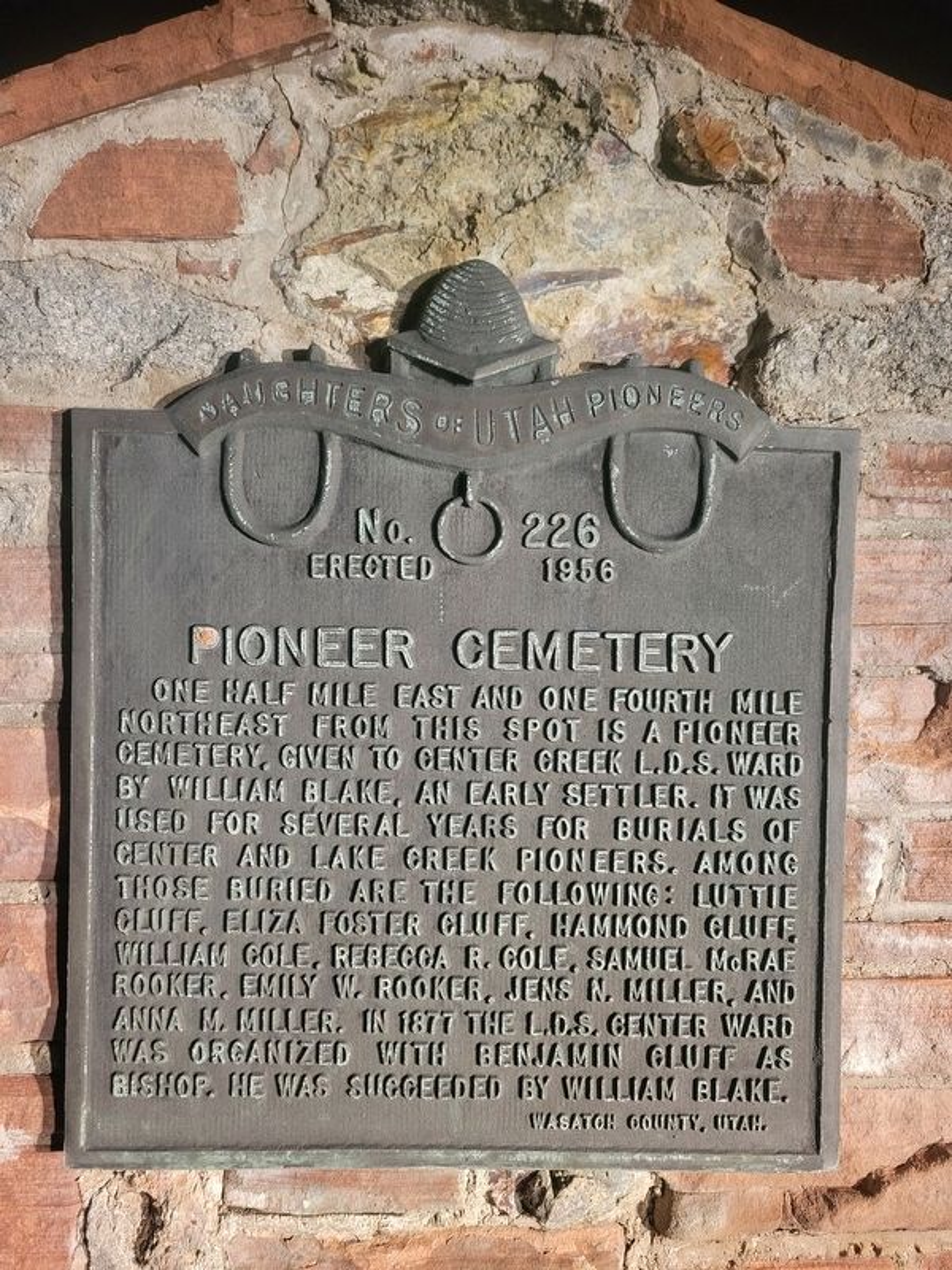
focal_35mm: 26
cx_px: 476
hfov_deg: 53.1
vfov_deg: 67.3
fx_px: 953
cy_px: 635
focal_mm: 5.4
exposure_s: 1/40
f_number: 1.8
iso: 640
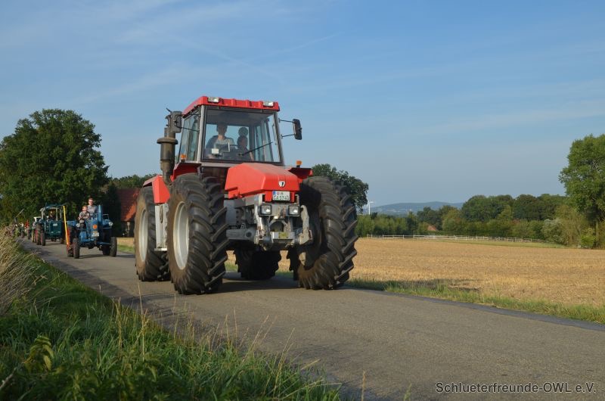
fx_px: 704
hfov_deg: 46.5
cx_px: 302
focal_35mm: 42
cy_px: 200
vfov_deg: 31.8
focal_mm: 28
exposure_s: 1/250
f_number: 8
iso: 125
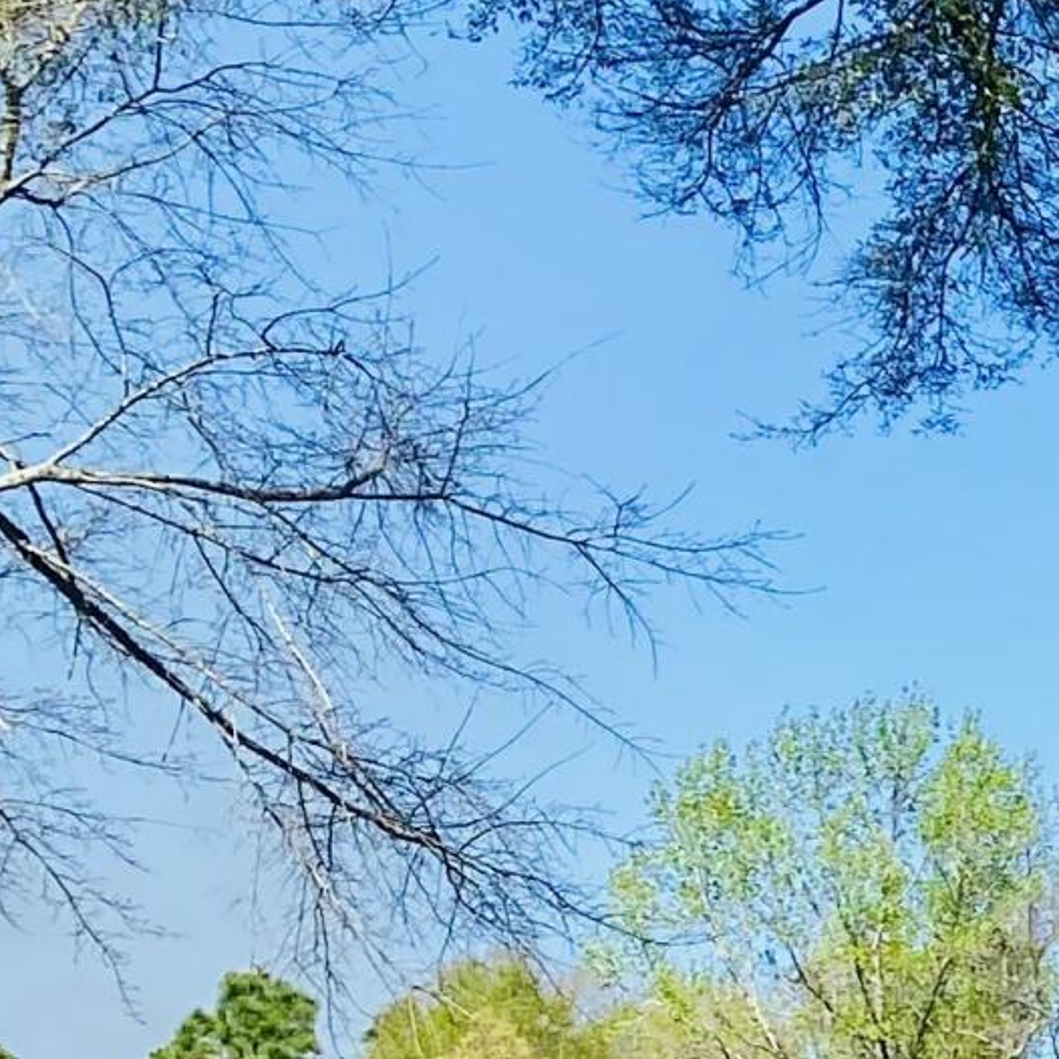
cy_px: 868
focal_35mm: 131
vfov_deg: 13.2
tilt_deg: +7.9
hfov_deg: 10.7
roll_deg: -0.2
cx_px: 2803
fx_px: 4534
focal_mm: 4.25
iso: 32
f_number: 1.8
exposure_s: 1/2268
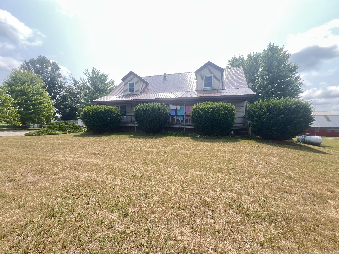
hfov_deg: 106.2
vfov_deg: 89.9
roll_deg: -0.7
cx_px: 170
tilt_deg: -0.3
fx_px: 127
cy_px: 127
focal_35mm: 13
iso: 32
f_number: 1.8
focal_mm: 1.57
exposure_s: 1/281
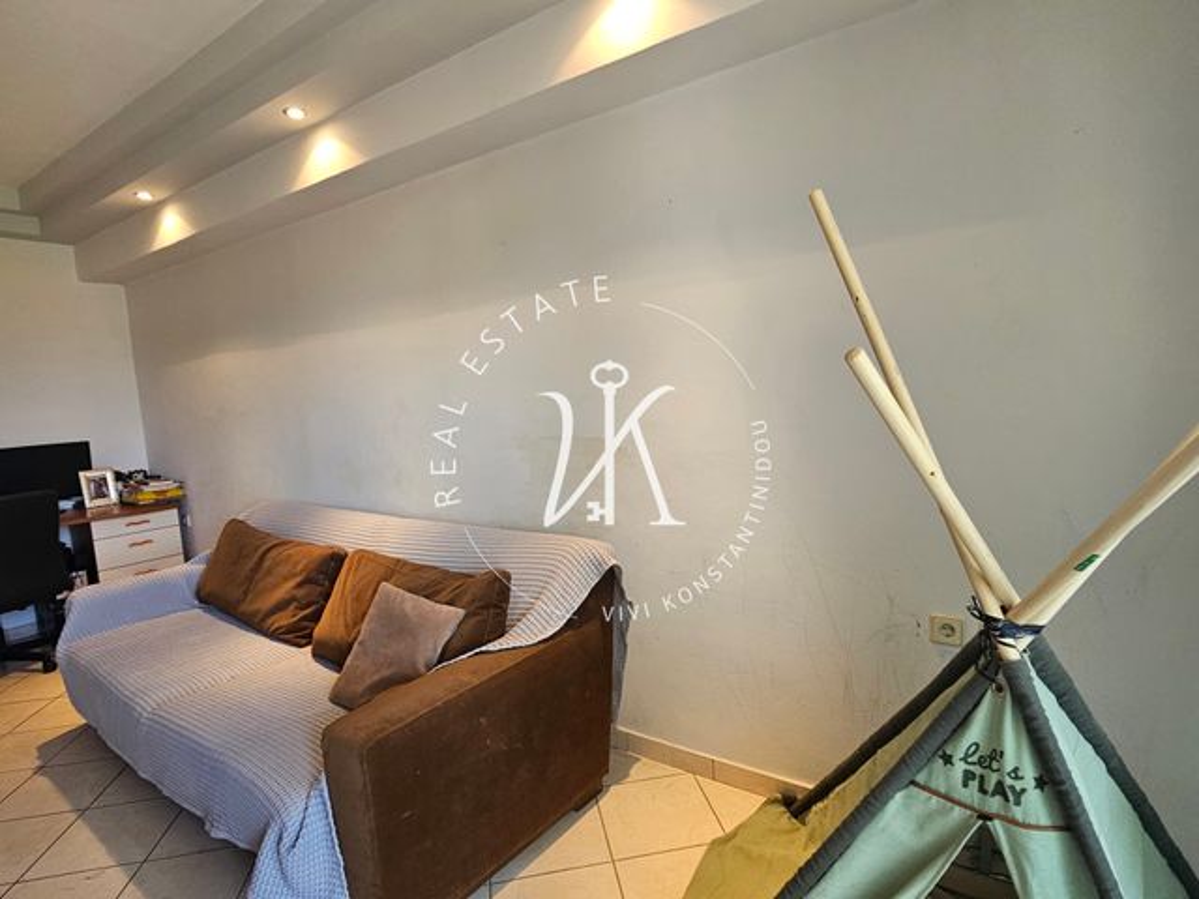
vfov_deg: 89.9
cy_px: 450
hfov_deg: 106.2
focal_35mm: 13
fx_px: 450
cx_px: 600
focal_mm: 2.2
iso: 100
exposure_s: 1/50
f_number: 2.2
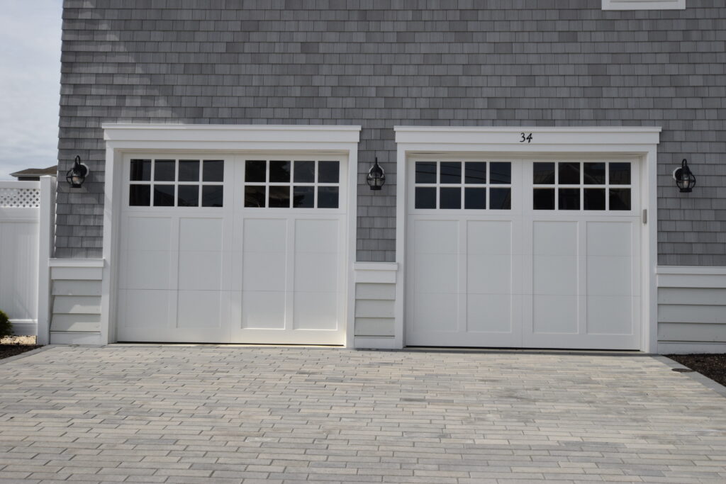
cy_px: 242
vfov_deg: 36.9
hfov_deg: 53.1
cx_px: 363
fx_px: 726
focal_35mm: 36
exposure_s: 1/800
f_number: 14
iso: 640
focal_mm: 24
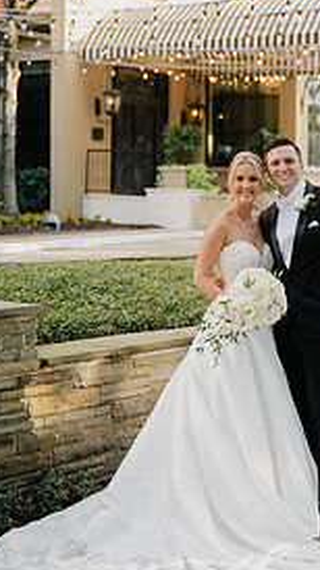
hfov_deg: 15.2
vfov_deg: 26.8
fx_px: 1192
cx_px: 233
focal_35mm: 79
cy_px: 221
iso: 2500
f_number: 2.8
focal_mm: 46
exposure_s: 1/4000
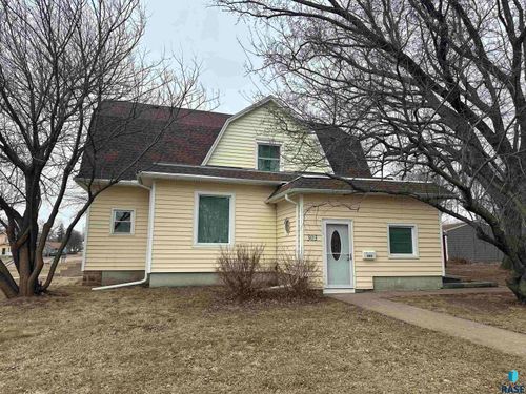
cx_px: 263
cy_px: 197
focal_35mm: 24
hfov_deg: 71.6
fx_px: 365
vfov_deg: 56.8
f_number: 1.78
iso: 80
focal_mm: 6.86
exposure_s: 1/2469
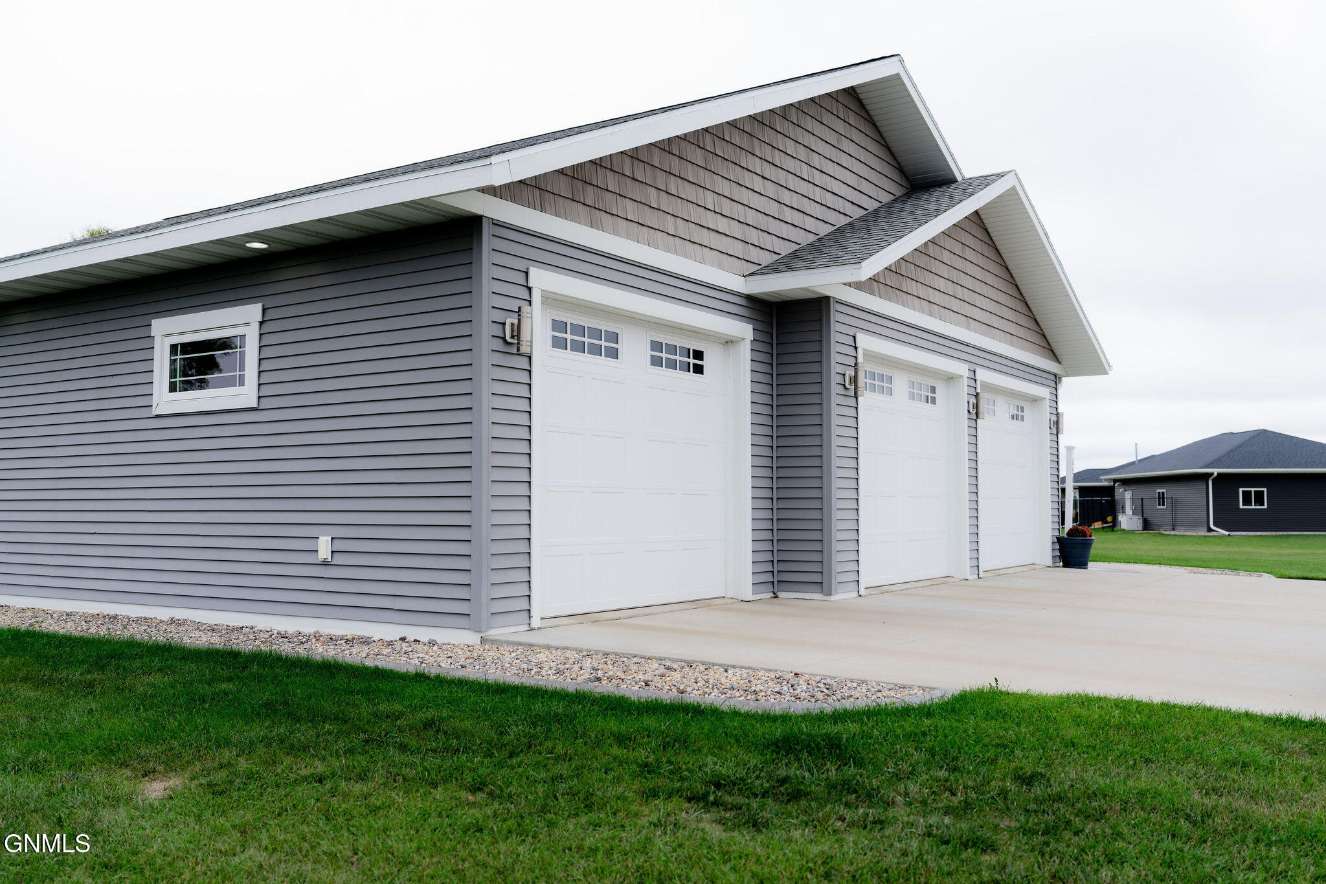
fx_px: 1178
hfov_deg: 58.7
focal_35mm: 32
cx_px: 663
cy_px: 442
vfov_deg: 41.1
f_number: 2.8
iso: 320
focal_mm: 32
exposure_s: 1/1000
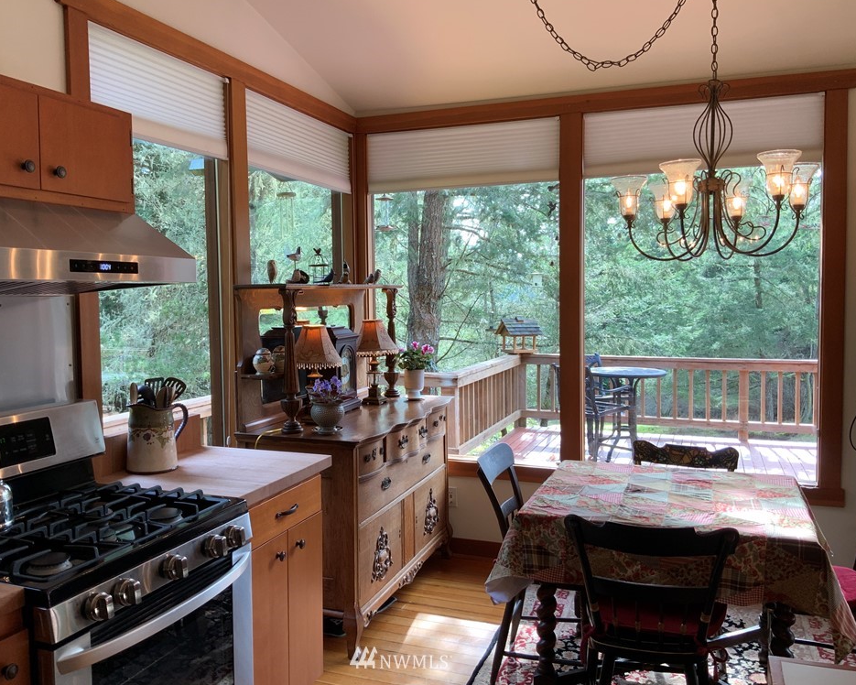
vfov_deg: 47.1
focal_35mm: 31
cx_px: 401
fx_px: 785
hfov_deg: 57.1
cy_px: 341
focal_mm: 3
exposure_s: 1/120
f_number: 1.8
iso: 40
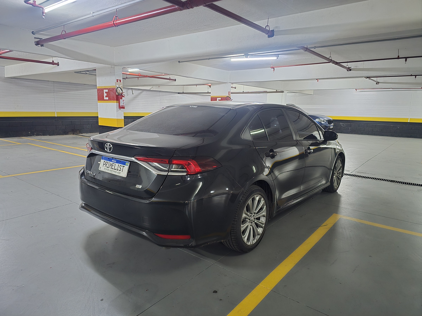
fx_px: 280
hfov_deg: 73.9
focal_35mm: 23
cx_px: 211
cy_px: 158
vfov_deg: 58.9
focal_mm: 6.3
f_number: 1.7
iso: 2500
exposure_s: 1/30
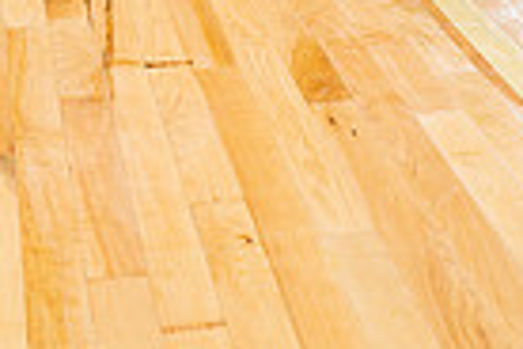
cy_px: -493
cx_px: 110
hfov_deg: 25.6
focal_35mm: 78
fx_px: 1133
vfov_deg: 13.1
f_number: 8
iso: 250
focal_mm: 24
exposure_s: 1/250
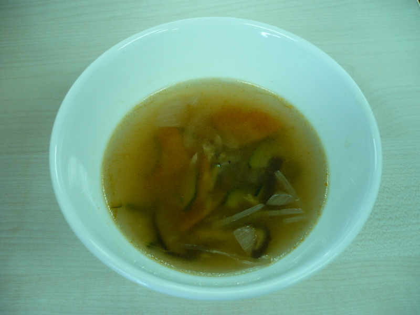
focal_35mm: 35
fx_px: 425
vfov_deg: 40.7
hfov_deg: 52.6
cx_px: 210
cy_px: 158
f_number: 2.8
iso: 125
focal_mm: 5.8
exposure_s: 1/30
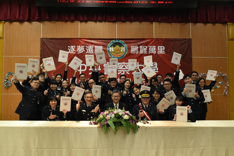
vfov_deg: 41.7
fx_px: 205
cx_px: 117
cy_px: 78
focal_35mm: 32
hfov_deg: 59.5
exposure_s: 1/320
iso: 6400
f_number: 9
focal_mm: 21
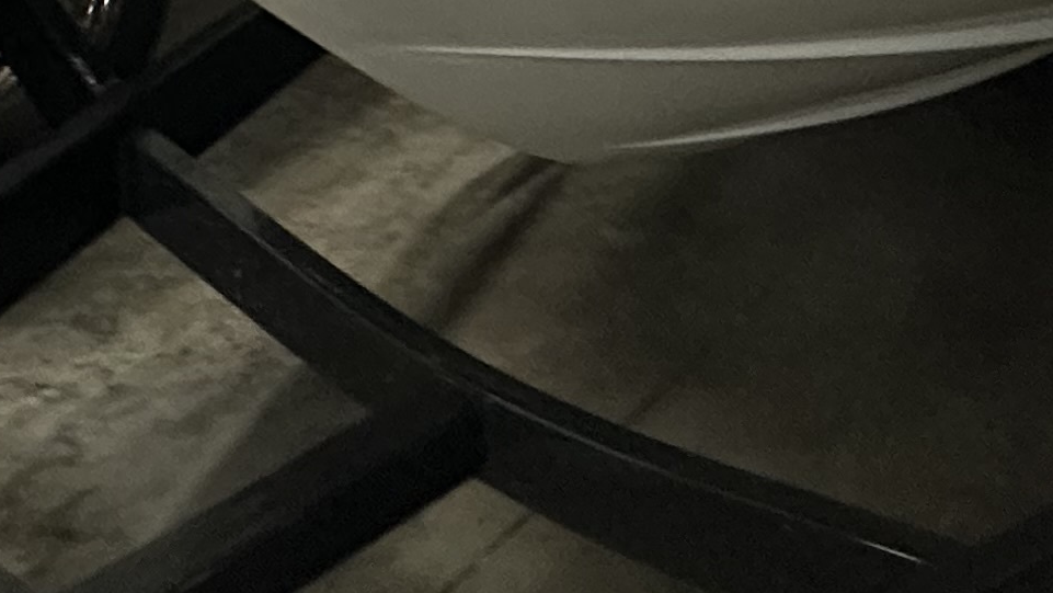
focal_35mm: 64
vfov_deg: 13.1
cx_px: 389
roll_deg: +0.6
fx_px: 1787
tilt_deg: +4.7
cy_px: -905
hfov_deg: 32.7
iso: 500
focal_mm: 2.22
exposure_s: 1/60
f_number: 2.2
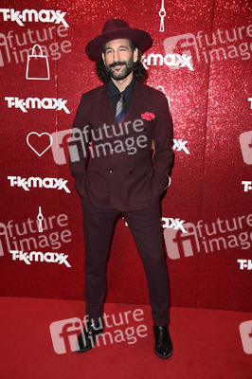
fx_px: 473
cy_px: 190
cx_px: 126
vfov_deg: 43.6
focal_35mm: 45
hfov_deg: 29.8
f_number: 5.6
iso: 640
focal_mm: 45
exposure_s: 1/250
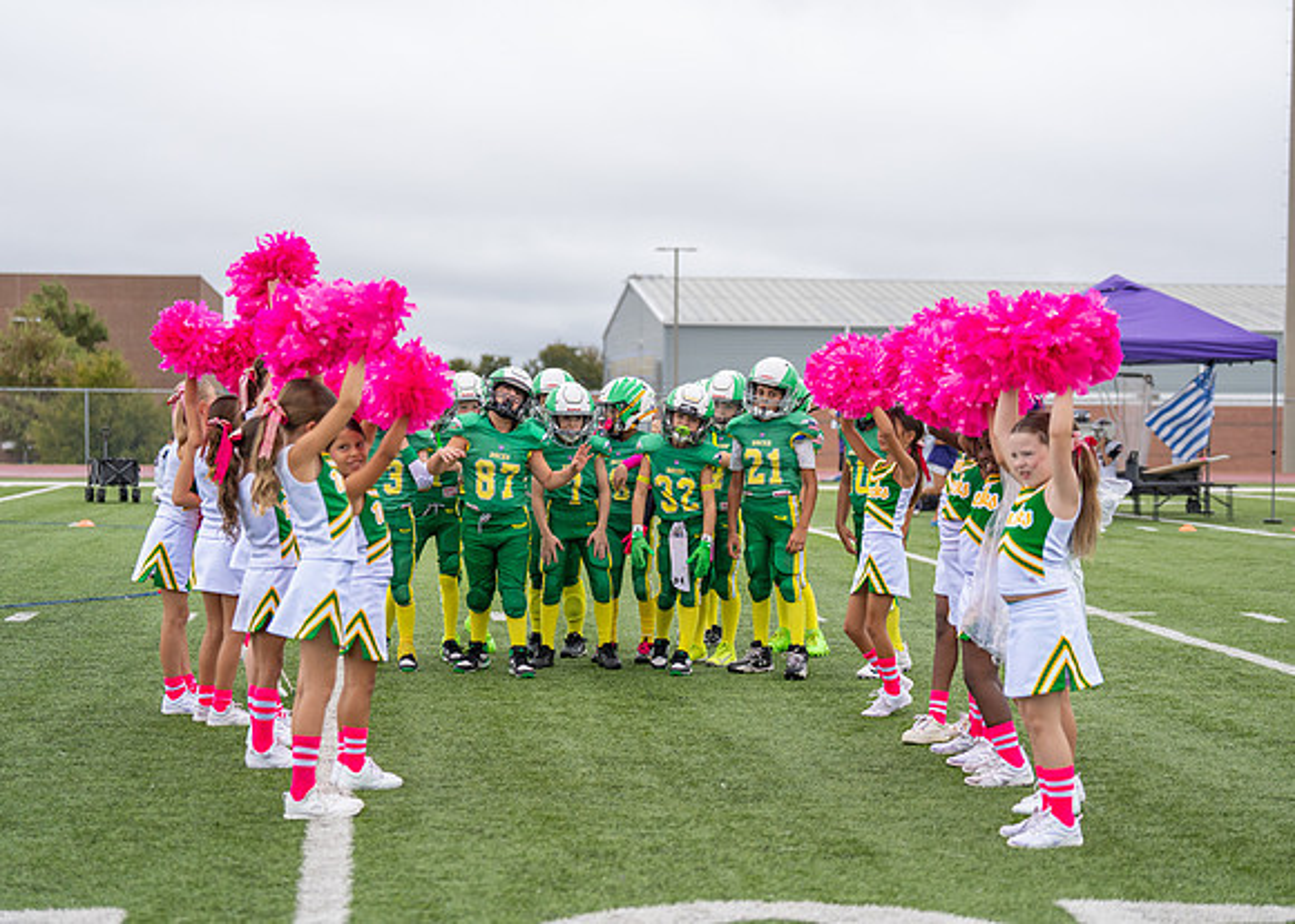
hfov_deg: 25.6
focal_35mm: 78
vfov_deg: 18.4
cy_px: 460
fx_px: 2850
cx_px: 702
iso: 500
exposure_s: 1/2000
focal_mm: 70
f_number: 2.8
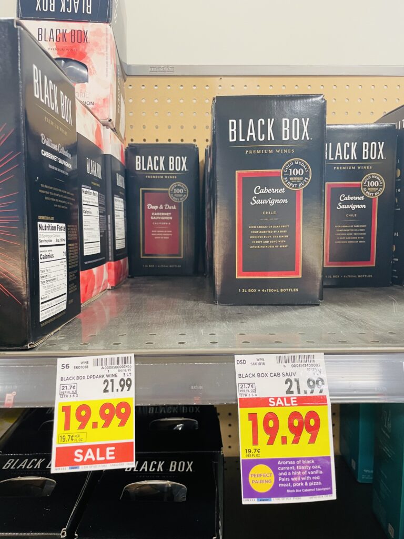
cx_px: 202
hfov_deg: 53.1
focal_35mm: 26
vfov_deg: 67.3
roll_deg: +0.2
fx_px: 405
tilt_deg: -5.0
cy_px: 270
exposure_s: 1/60
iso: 200
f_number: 1.6
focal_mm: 4.2
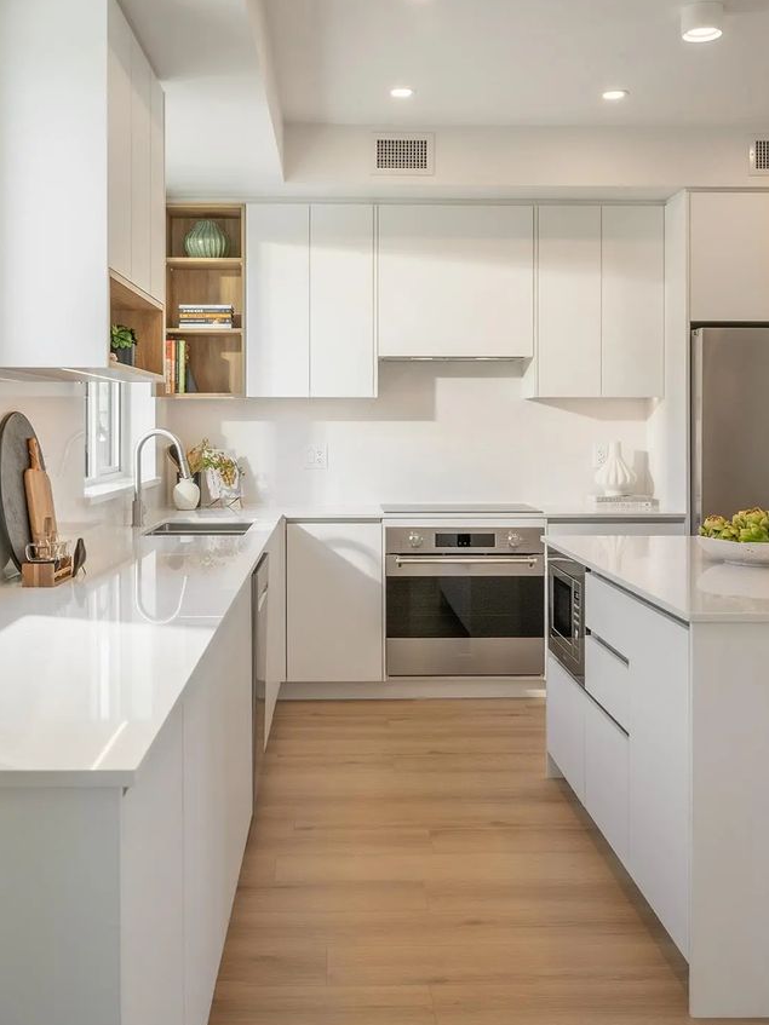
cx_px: 384
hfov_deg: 39.6
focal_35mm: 36
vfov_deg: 51.3
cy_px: 454
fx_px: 1067
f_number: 9
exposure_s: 1/80
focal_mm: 33
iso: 640
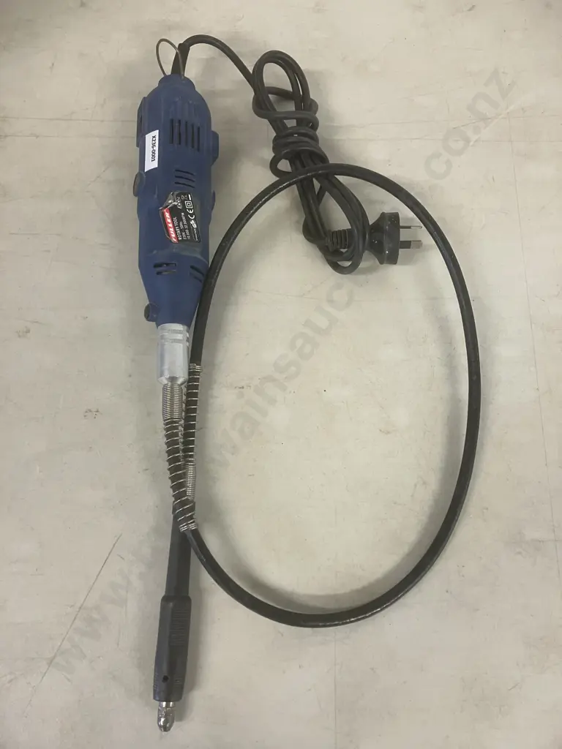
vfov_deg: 63.4
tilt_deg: -73.4
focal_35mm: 28
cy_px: 374
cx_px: 281
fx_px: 606
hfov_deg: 49.7
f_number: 1.8
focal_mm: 3.99
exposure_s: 1/50
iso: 125
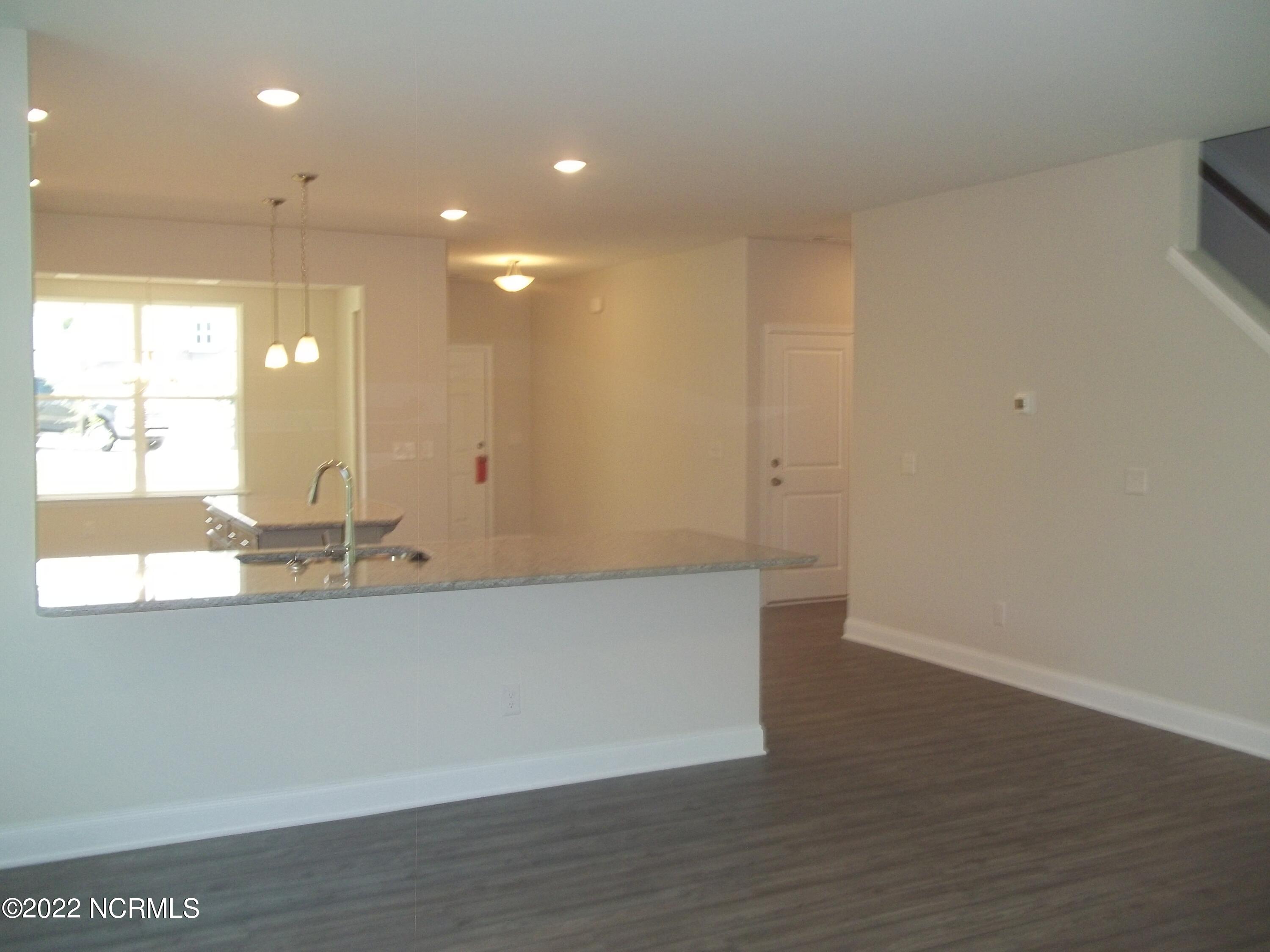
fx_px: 1174
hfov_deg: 56.8
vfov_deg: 44.2
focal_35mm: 32
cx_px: 635
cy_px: 476
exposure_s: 1/80
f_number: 2.9
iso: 160
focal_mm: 5.7
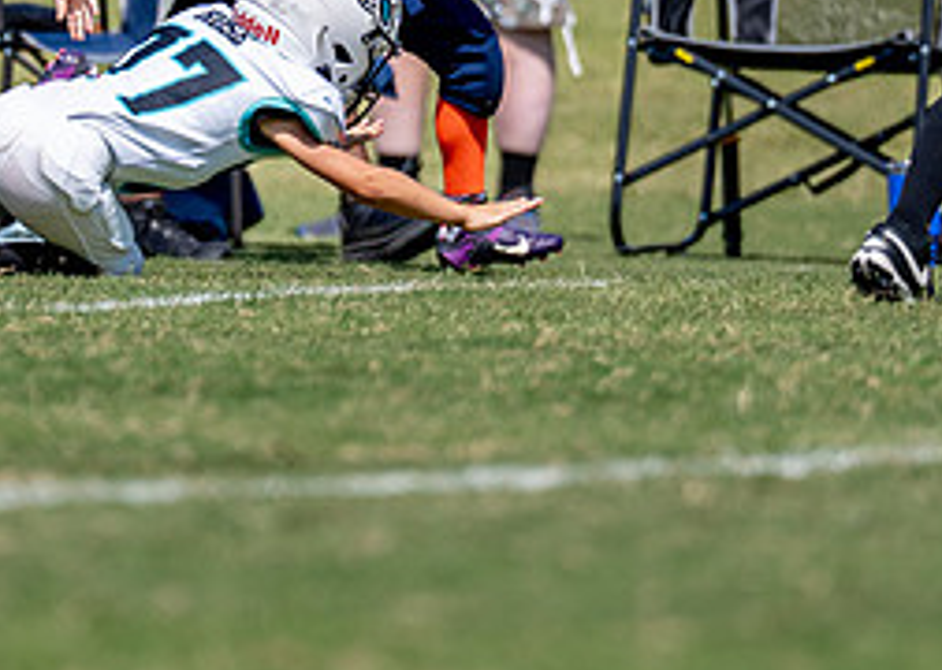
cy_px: -108
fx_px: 20065
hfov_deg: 2.7
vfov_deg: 1.9
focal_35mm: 751
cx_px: 290
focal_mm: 200
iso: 125
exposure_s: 1/3200
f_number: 2.8
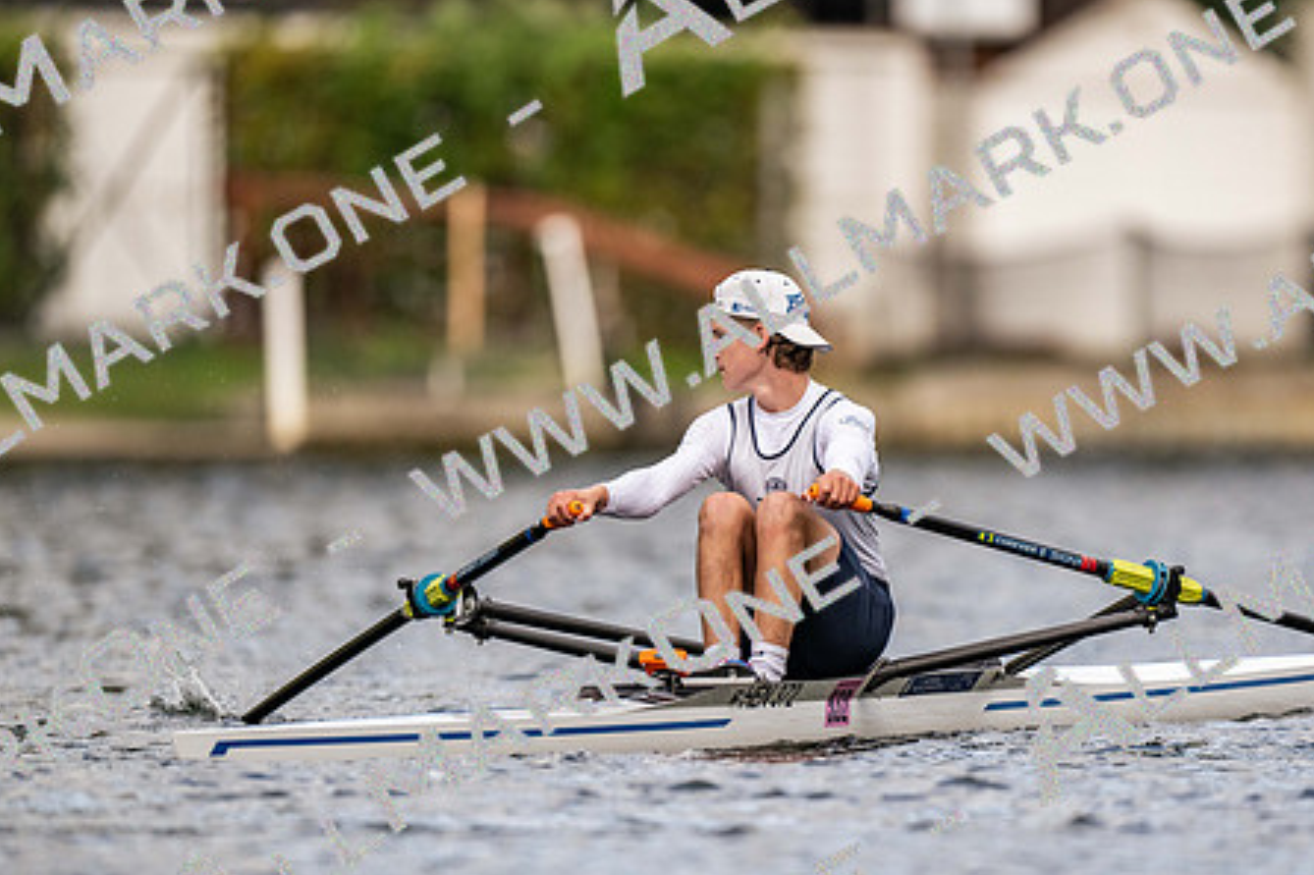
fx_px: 28494
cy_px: 527
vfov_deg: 1.8
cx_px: 772
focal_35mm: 781
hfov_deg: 2.6
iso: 560
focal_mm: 600
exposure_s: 1/2500
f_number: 4
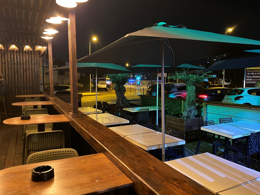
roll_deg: -1.0
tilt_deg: -4.7
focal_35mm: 26
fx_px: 195
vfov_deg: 53.1
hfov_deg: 67.3
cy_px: 98
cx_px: 130
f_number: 1.8
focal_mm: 4.25
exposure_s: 1/25
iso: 800
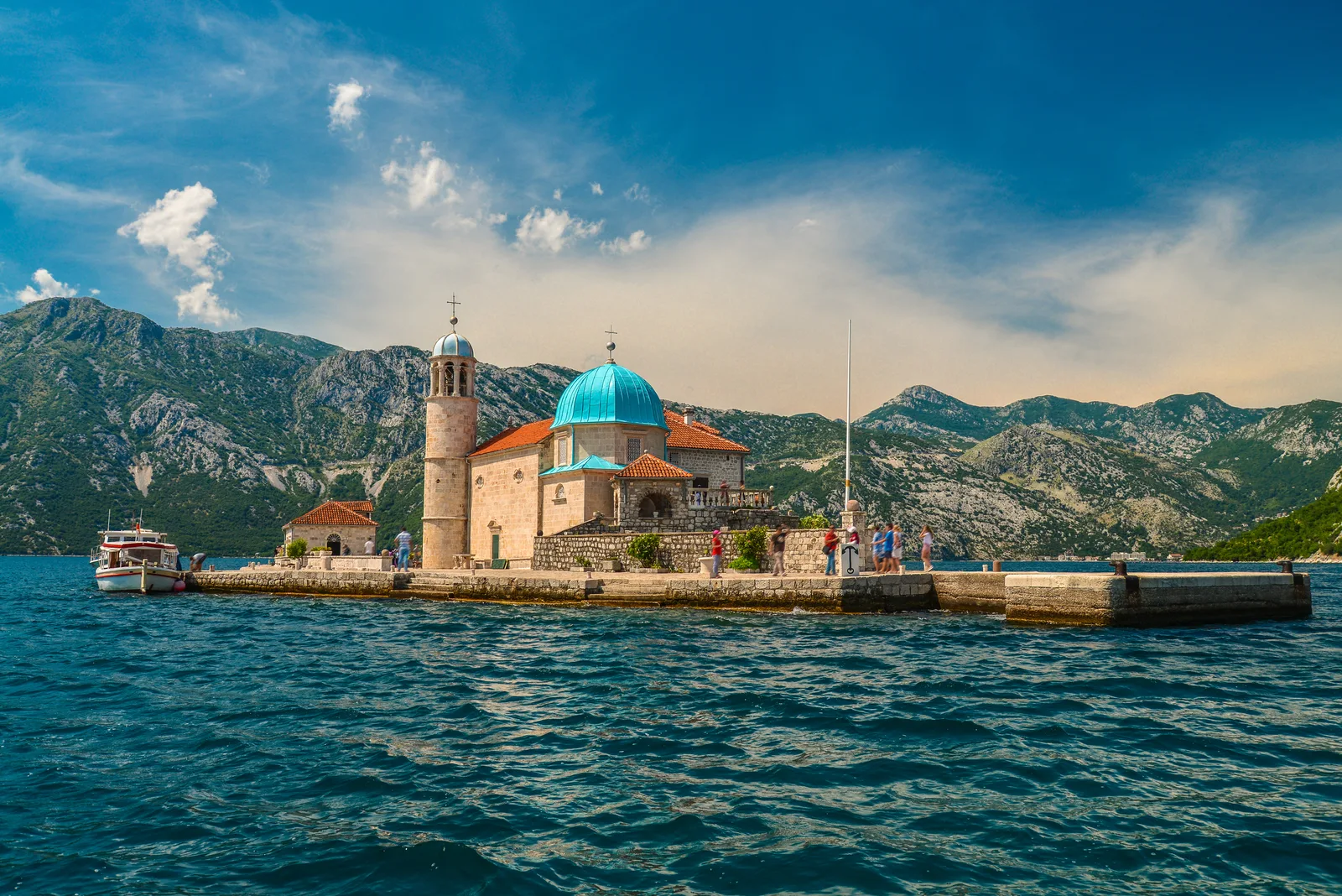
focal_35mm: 29
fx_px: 1081
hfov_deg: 63.6
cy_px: 448
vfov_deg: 45.0
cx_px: 671
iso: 200
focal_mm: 29
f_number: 8
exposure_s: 1/320
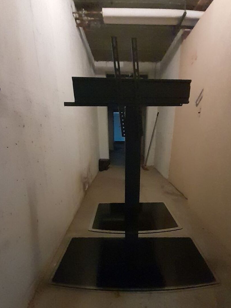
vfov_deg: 93.8
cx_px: 127
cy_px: 177
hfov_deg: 77.9
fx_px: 142
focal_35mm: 16
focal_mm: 1.13
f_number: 2.2
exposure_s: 1/9
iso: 1000
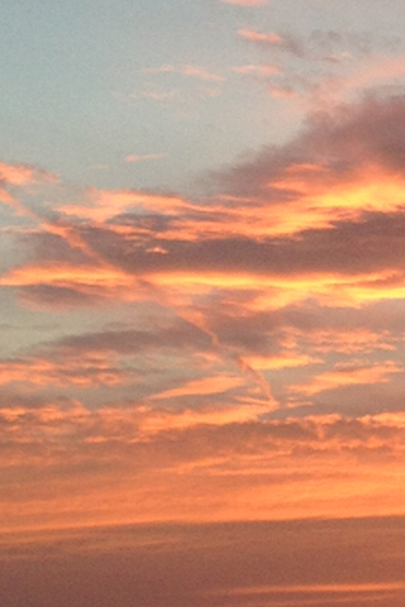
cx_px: 747
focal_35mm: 148
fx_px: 2495
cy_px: 86
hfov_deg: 8.9
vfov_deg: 13.8
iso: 50
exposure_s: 1/120
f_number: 2.4
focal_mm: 4.28
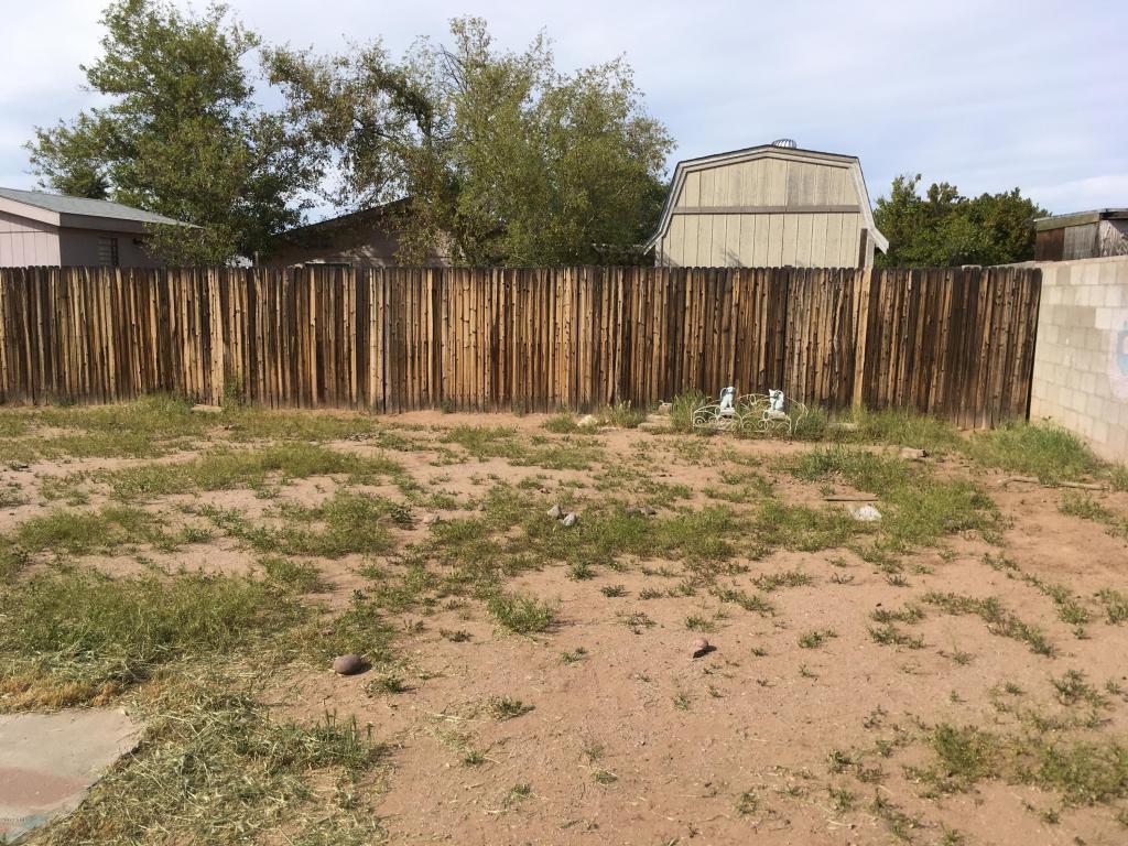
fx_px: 945
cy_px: 423
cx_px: 564
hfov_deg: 61.7
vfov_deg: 48.2
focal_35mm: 29
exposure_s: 1/1832
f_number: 2.2
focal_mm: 4.15
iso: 25
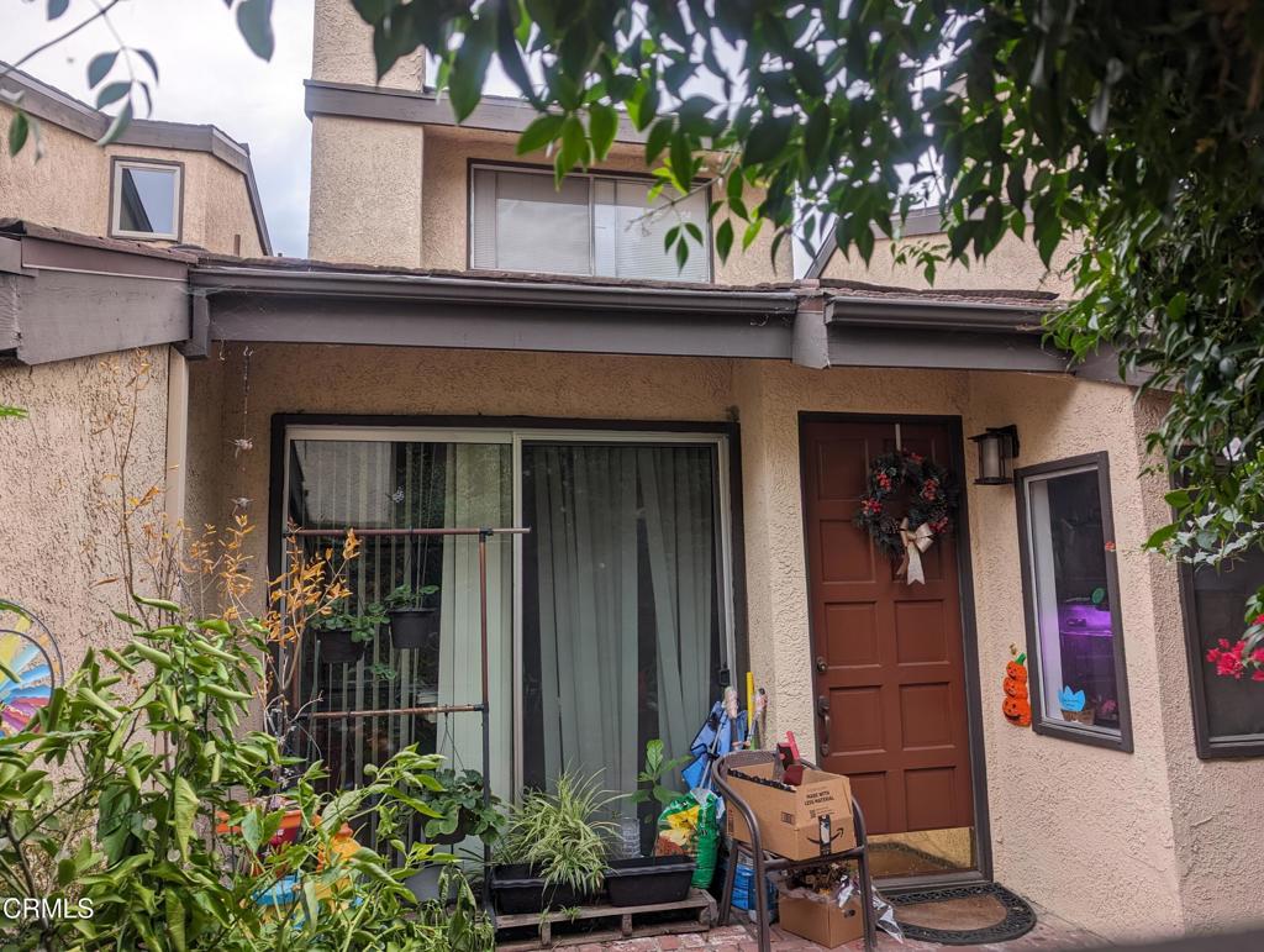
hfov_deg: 71.5
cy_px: 476
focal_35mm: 24
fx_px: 878
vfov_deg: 56.9
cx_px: 632
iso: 13
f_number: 1.68
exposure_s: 1/72.9
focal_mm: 6.9
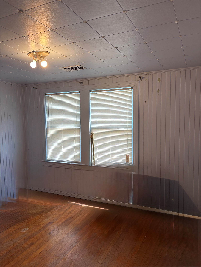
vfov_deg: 67.3
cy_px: 134
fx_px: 201
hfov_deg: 53.1
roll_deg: +1.4
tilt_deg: -4.4
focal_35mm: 26
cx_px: 100
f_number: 1.6
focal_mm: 5.96
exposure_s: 1/120
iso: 50
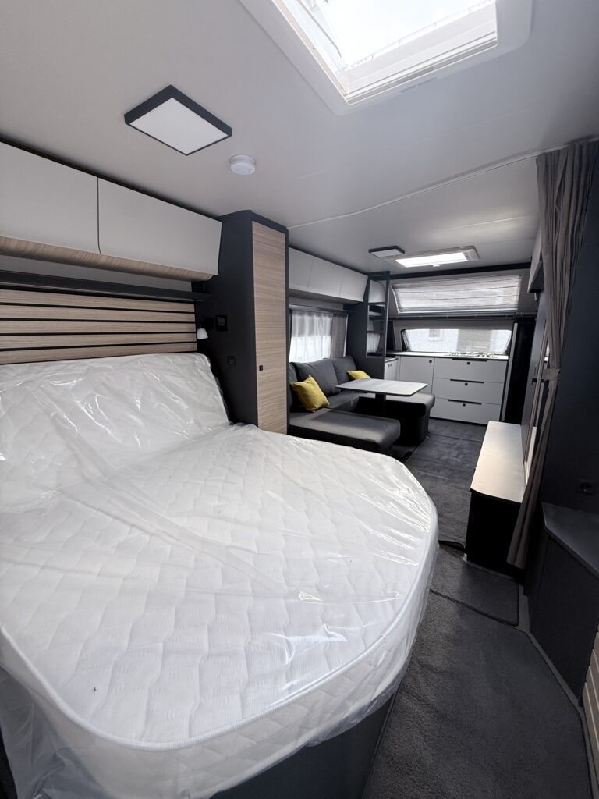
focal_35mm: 14
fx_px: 323
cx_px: 300
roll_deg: -0.9
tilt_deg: -11.5
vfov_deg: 102.1
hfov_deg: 85.7
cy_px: 400
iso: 125
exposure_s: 1/99
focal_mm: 2.22
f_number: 2.2
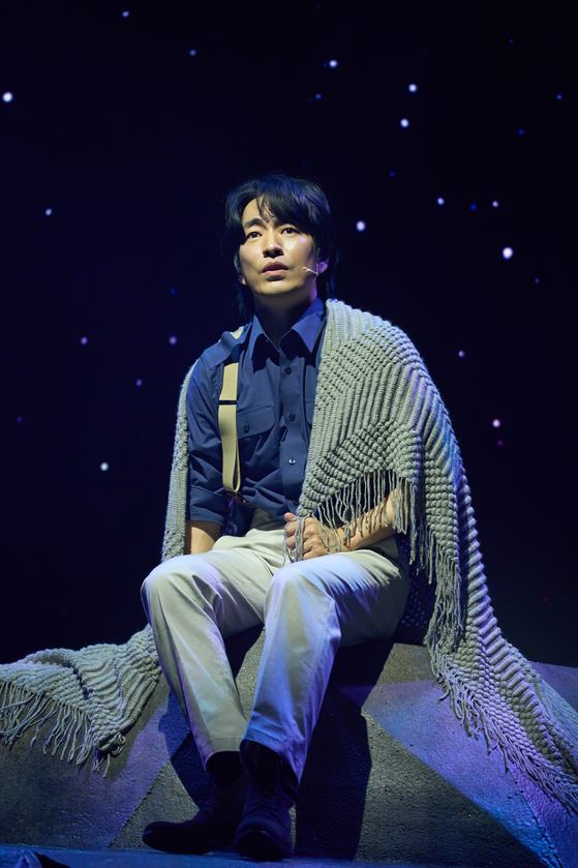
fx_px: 4818
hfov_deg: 6.9
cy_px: 434
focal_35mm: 200
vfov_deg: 10.3
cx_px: 289
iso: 4000
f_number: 3.2
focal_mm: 200
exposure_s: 1/200
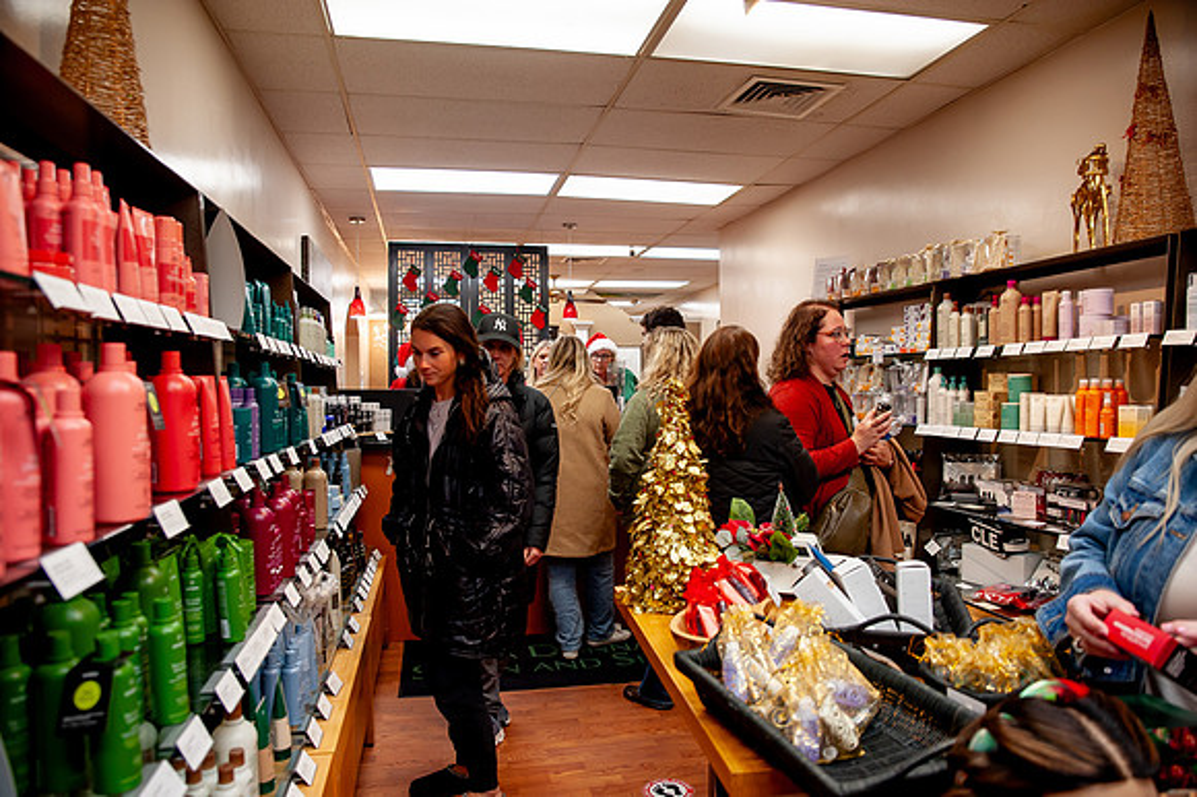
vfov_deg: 53.1
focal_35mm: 24
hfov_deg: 73.8
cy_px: 398
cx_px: 598
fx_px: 798
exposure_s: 1/125
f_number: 3.5
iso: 400
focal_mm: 24
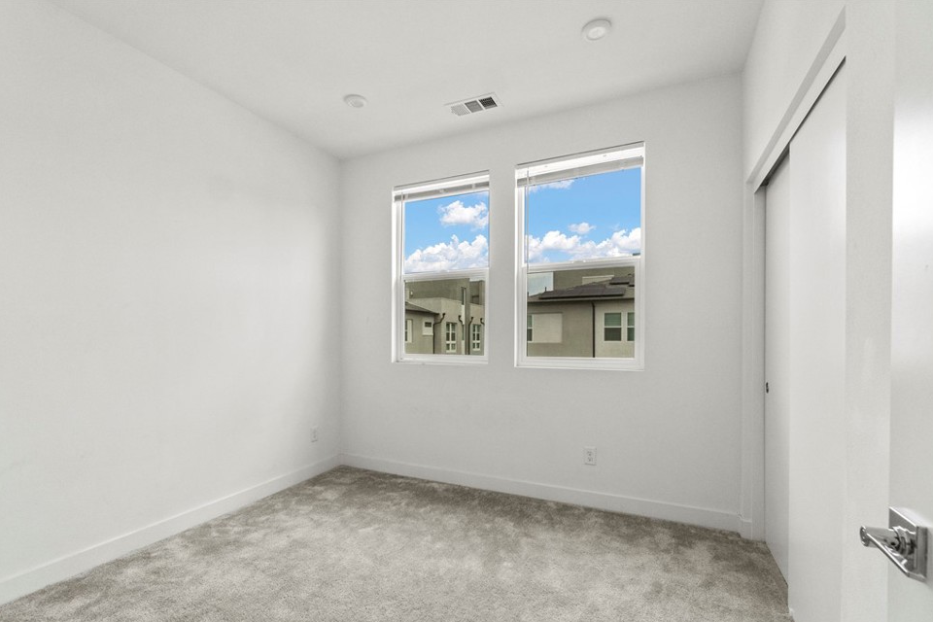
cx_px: 449
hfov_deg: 96.7
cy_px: 330
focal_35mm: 16
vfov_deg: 73.7
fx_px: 415
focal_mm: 10
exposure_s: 1/125
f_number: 5.6
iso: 800
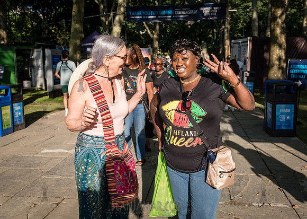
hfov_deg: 51.7
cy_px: 104
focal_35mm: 36
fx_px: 317
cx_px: 155
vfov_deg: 38.0
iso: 500
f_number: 3.5
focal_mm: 27
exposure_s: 1/3200
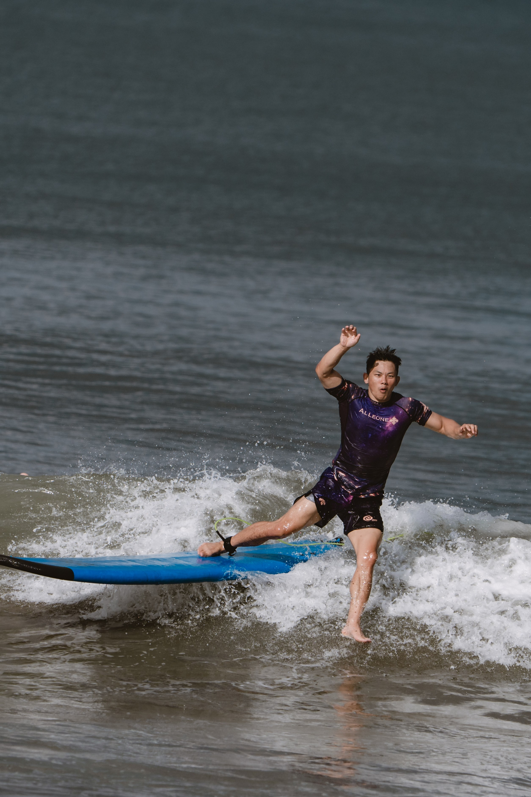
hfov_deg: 2.0
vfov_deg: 3.1
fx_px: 14880
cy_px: 402
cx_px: 298
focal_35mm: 673
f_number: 6.3
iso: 250
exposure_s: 1/3200
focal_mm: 422
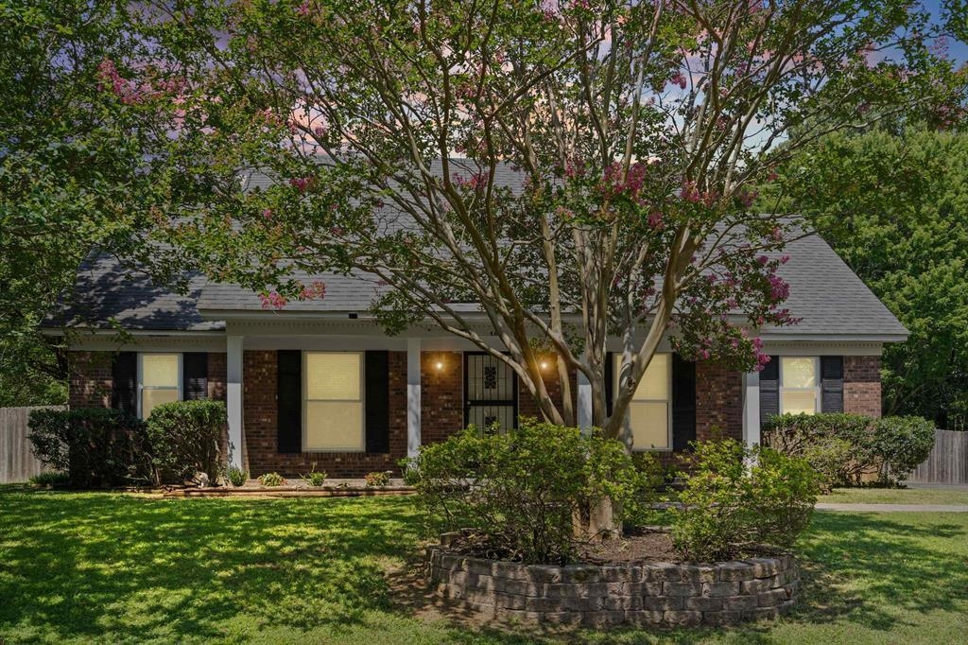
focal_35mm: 31
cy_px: 322
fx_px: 833
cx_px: 484
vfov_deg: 42.3
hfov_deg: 60.3
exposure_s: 1/125
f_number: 9.5
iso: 800
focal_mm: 31
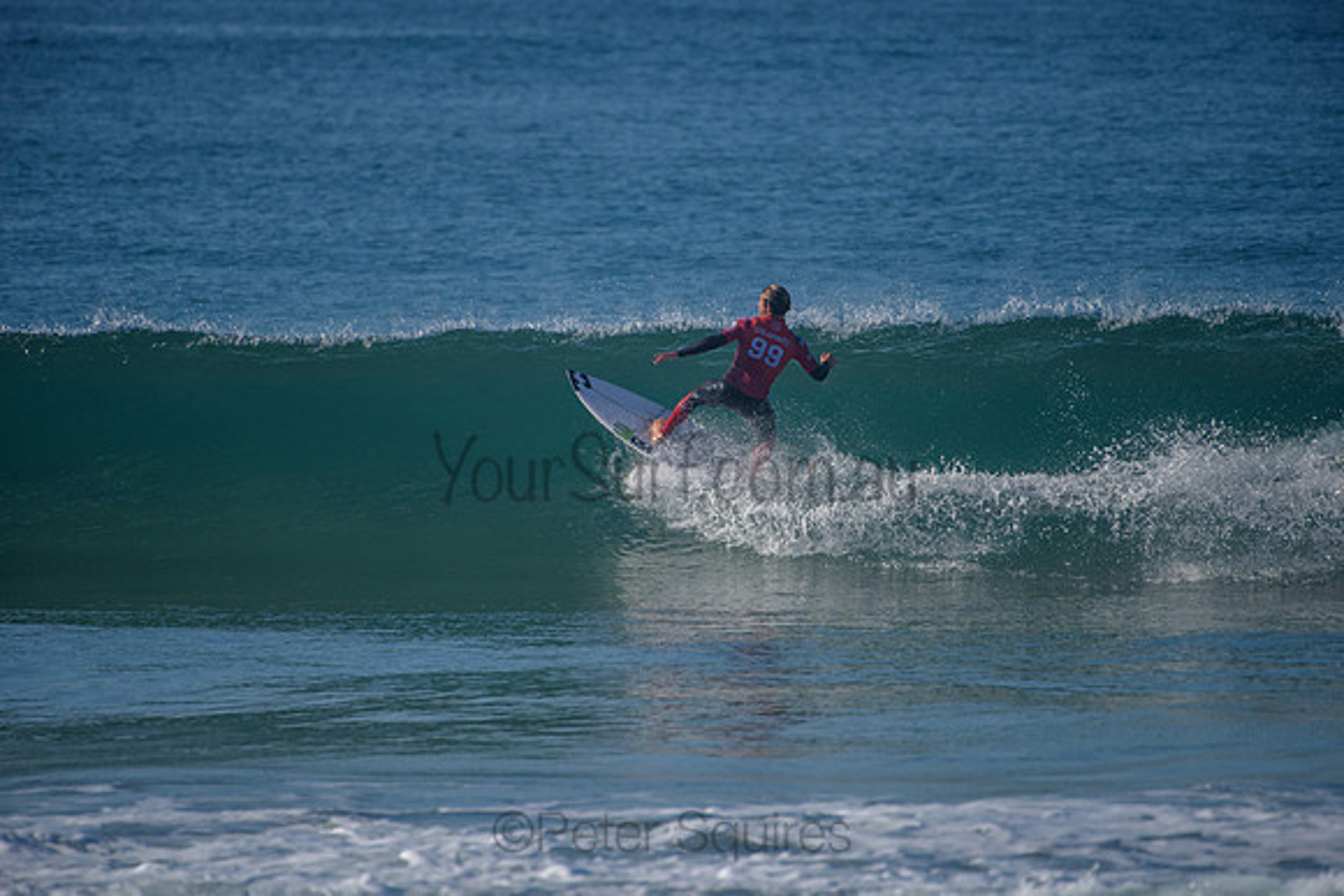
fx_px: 18670
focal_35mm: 500
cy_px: 448
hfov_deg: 4.1
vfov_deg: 2.8
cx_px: 672
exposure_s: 1/2000
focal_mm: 500
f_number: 5.6
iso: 140
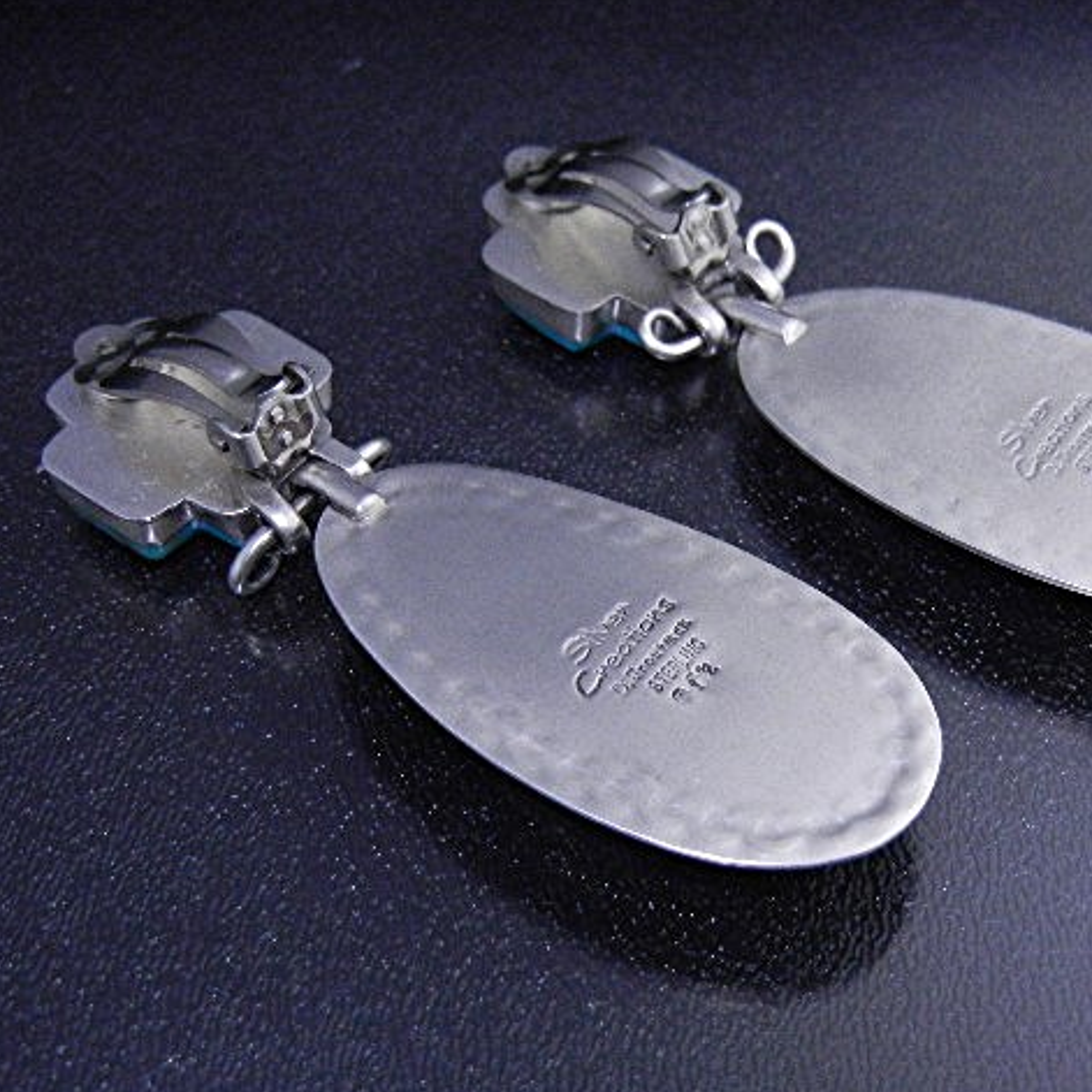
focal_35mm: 54
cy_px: 543
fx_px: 1927
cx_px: 686
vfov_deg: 31.6
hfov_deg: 31.5
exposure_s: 1/30
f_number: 7.6
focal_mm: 8.1
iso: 800
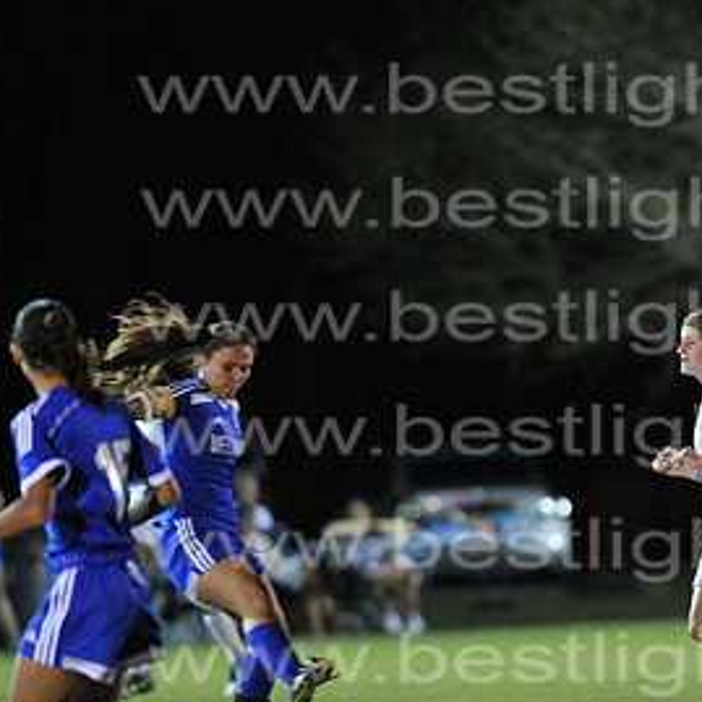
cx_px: 739
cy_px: 493
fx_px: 12596
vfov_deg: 3.2
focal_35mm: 549
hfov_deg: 3.2
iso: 5000
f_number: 4
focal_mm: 300
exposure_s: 1/400
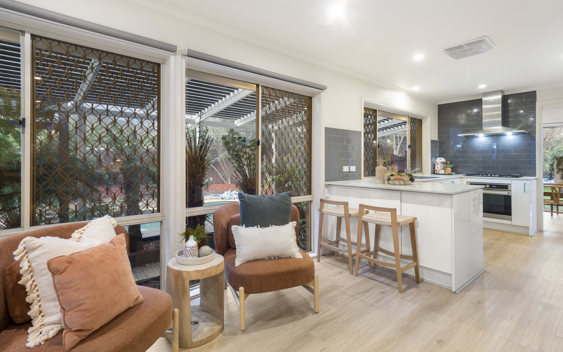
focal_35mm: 18
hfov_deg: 91.0
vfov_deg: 64.9
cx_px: 265
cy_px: 161
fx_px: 276
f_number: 8
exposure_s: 1/3
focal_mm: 14
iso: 250
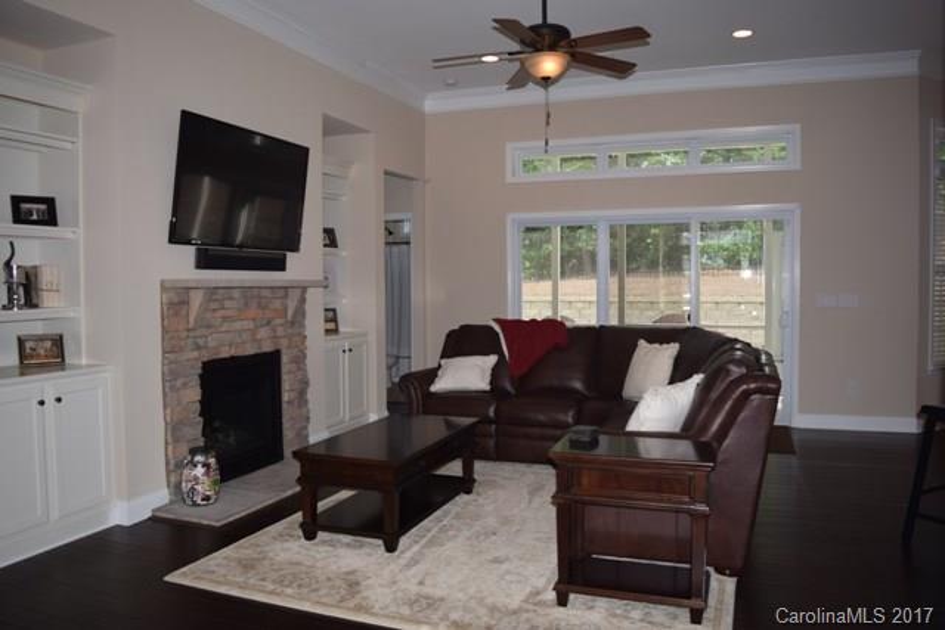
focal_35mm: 27
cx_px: 472
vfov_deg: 48.0
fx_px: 709
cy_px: 315
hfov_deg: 67.4
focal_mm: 18
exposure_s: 1/60
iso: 100
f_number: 3.5
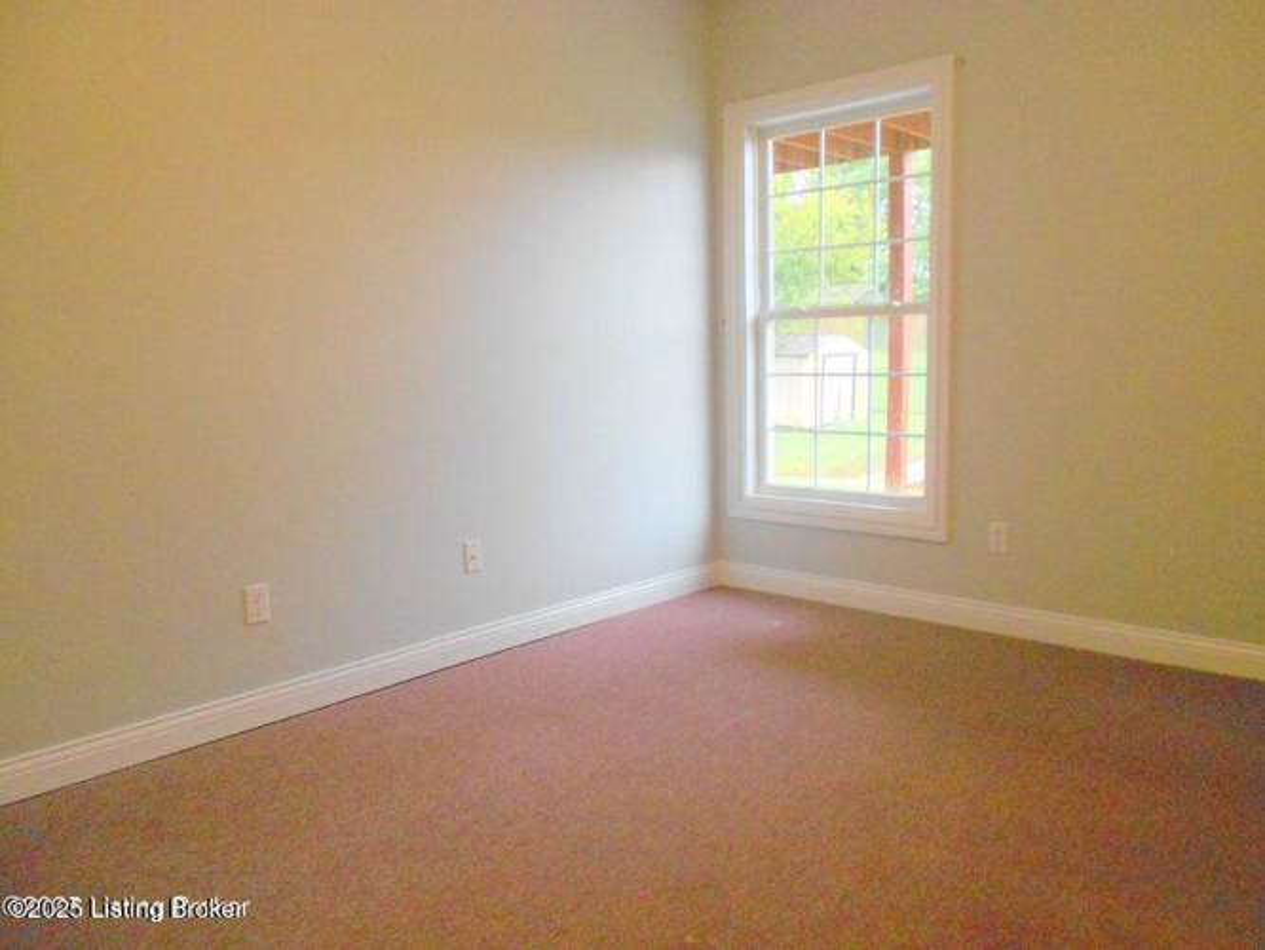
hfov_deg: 67.3
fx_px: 950
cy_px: 475
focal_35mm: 26
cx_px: 632
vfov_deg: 53.1
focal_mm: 4.6
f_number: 3.2
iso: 400
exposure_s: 1/30
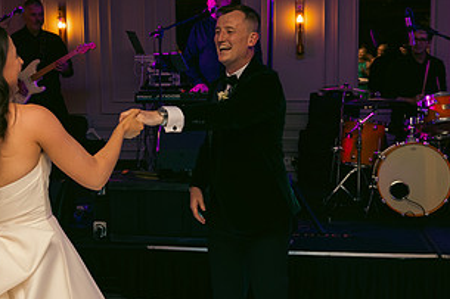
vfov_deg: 23.0
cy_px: 150
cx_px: 195
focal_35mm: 59
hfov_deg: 33.9
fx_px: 737
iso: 800
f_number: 3.5
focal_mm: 31
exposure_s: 1/160
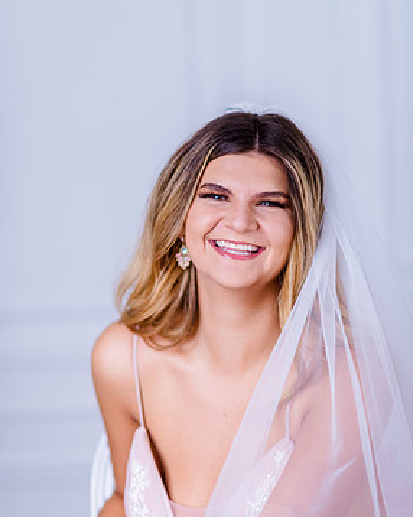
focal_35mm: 124
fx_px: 1896
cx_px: 199
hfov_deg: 12.4
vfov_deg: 15.5
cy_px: 309
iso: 125
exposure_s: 1/320
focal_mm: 105
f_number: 2
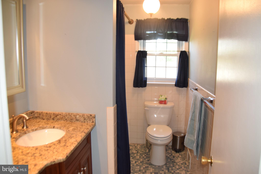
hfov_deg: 67.4
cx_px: 130
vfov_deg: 47.9
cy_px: 87
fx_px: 196
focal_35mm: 27
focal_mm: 18
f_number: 5
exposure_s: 1/100
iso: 800
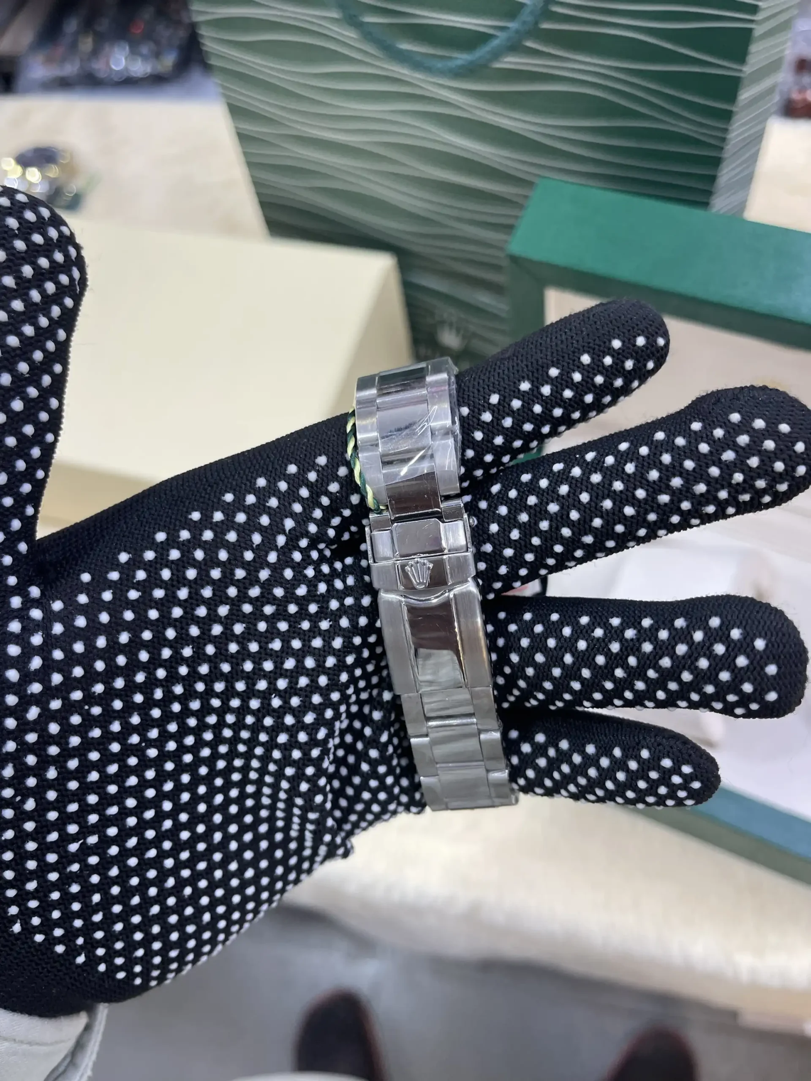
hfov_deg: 54.9
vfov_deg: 69.4
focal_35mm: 25
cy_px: 540
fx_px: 781
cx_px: 406
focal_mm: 5.1
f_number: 1.6
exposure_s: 1/100
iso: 100
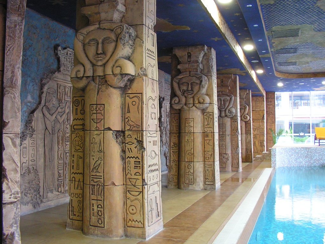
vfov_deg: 39.7
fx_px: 338
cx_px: 162
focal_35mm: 36
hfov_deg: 51.4
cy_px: 122
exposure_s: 1/6
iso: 200
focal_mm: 6
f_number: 3.2
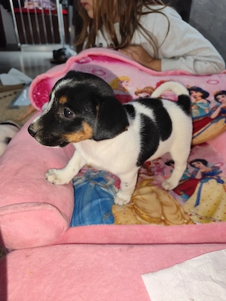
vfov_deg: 73.9
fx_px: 200
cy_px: 150
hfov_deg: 58.9
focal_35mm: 23
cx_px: 113
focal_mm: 6.14
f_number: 1.65
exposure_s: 1/100
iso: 800
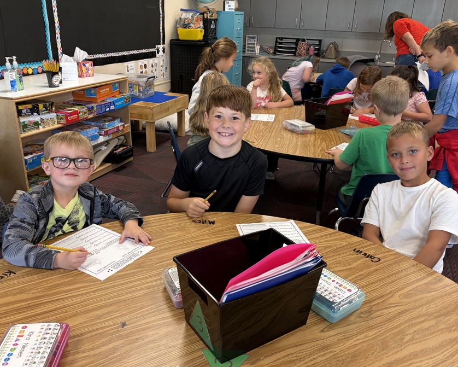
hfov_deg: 57.2
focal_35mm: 31
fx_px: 420
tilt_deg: -23.3
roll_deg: -0.8
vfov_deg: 47.1
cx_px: 233
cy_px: 182
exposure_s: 1/60
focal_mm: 5.96
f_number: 1.6
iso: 125
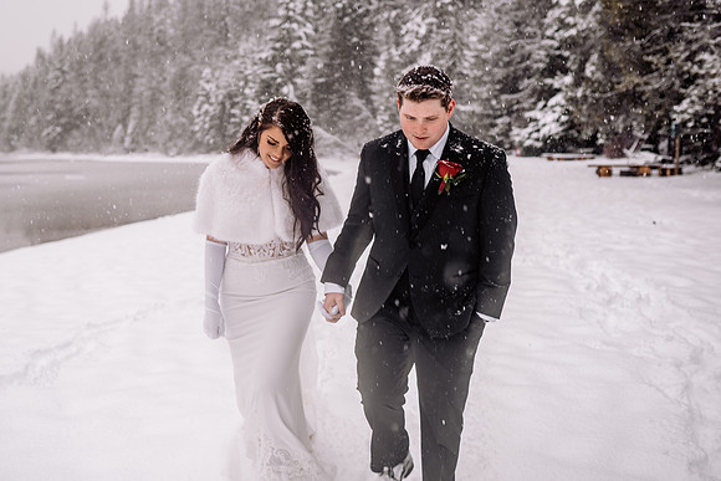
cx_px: 302
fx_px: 816
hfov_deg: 47.5
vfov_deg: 32.8
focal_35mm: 41
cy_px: 202
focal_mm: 35
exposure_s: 1/200
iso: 100
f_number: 2.5
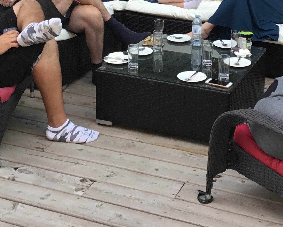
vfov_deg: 21.1
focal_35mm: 70
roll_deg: -0.8
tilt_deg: -14.4
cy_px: -1
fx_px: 586
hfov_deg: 27.0
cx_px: 181
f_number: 2.4
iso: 25
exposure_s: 1/127
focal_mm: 3.3
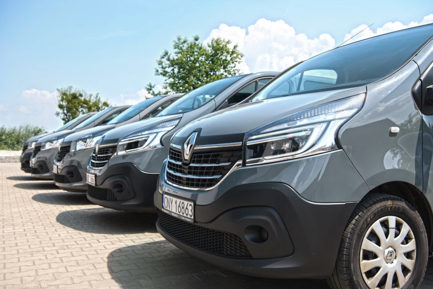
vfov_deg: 37.9
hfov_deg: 54.4
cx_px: 218
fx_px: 421
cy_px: 148
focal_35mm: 35
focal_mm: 34
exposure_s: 1/80
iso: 100
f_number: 5.6
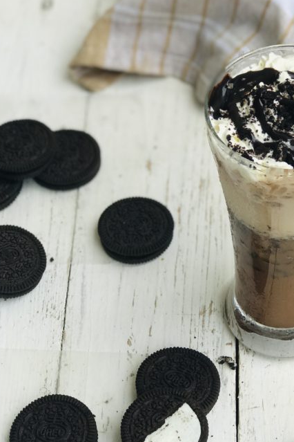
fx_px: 1164
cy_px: 203
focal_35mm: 95
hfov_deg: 14.3
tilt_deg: -50.4
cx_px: 244
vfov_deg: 21.5
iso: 20
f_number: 2.8
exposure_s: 1/486
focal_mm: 6.6
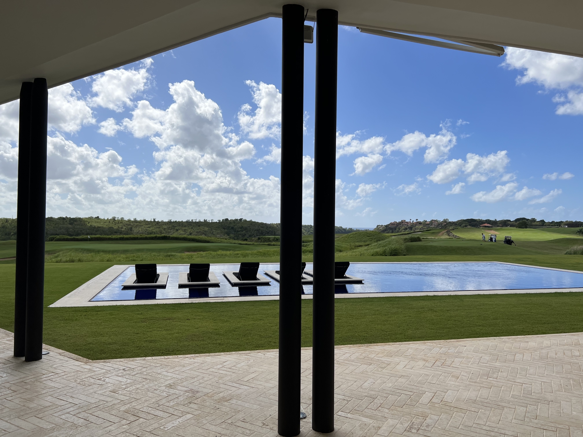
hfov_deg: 67.3
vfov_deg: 53.1
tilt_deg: -0.7
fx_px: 438
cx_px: 292
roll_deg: -0.8
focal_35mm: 26
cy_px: 218
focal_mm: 5.7
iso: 50
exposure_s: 1/9434
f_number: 1.5
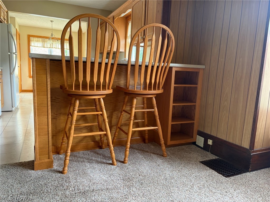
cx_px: 135
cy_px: 101
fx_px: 203
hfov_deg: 67.3
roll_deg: -1.7
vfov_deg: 53.1
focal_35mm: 26
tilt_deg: -7.8
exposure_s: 1/60
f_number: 1.6
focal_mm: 5.96
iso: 160
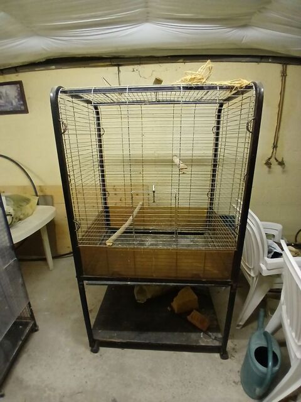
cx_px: 150
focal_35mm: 17
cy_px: 201
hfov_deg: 74.7
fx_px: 197
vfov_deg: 91.0
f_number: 2.2
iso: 500
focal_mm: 1.4
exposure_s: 1/20
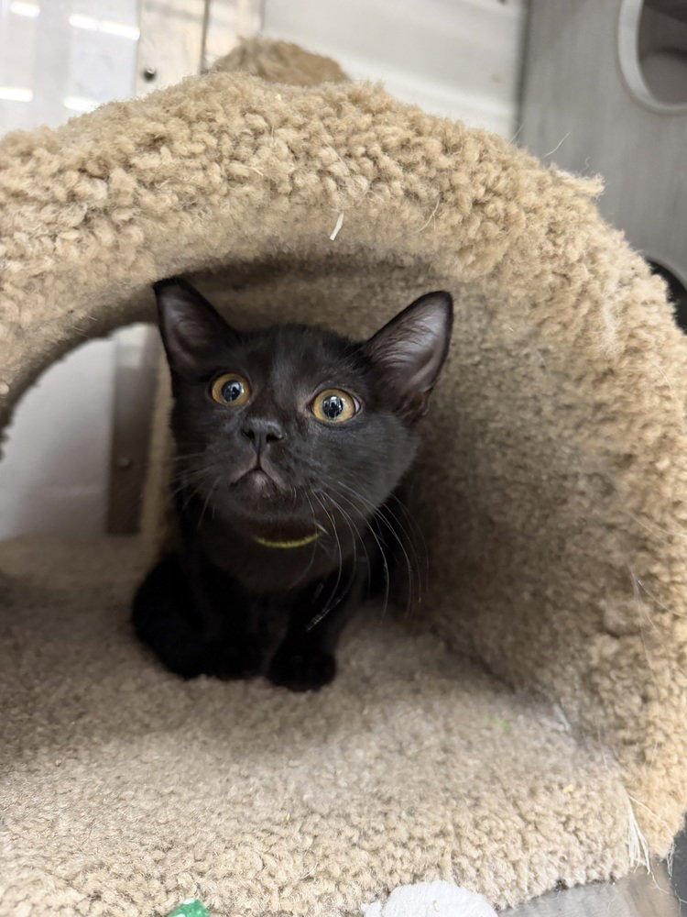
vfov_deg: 71.6
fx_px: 635
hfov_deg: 56.8
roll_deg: -4.9
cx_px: 344
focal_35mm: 24
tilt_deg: -4.4
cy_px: 458
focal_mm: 6.76
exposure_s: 1/40
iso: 800
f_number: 1.78
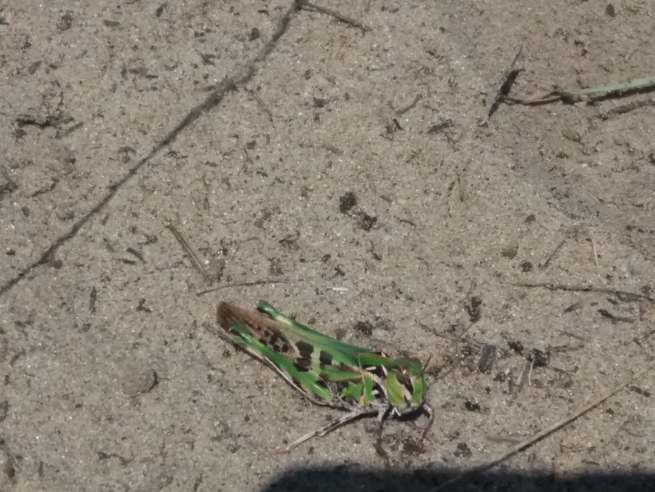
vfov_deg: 49.8
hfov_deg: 63.4
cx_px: 328
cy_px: 246
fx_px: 530
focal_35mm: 28
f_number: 1.9
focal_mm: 3.7
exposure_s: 1/3122
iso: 64
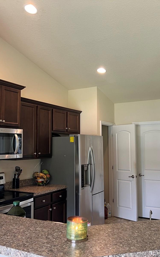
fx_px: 258
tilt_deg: +3.5
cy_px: 128
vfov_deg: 52.7
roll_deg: +0.4
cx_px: 92
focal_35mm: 37
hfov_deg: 34.4
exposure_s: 1/60
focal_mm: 5.7
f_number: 1.5
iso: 80
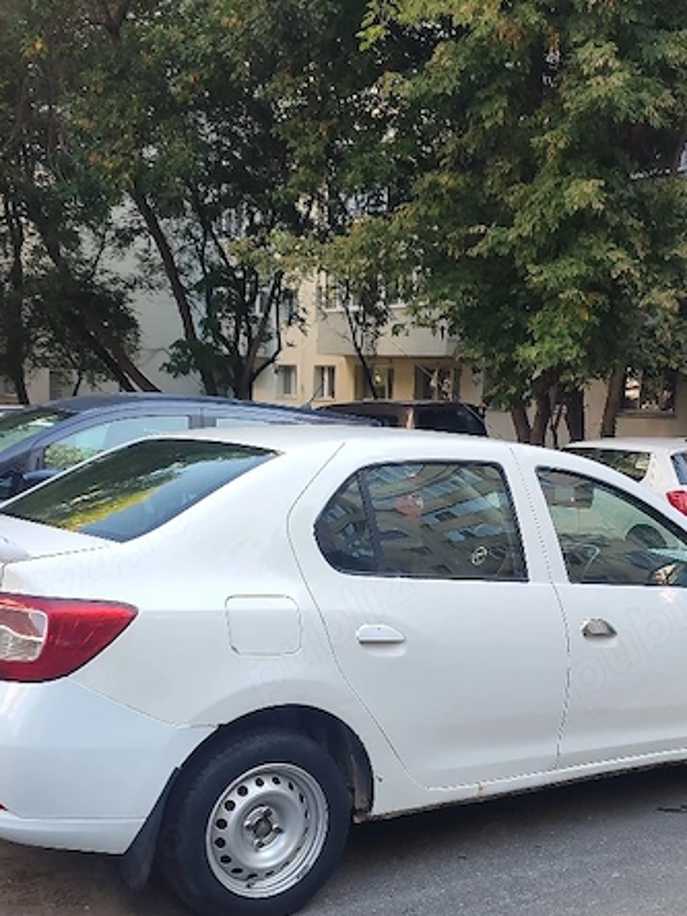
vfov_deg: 41.3
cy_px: 646
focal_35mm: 45
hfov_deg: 31.9
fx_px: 1191
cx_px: 460
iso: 93
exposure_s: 1/100
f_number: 1.9
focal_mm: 6.04
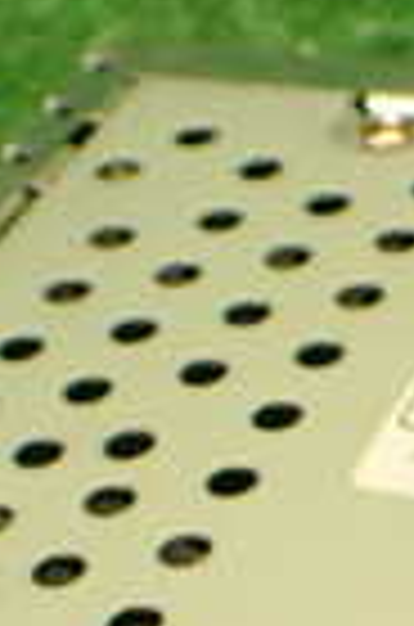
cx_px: 626
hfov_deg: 9.2
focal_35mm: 144
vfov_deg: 13.7
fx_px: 2496
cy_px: 833
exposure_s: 1/50
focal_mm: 5.79
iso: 200
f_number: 2.4
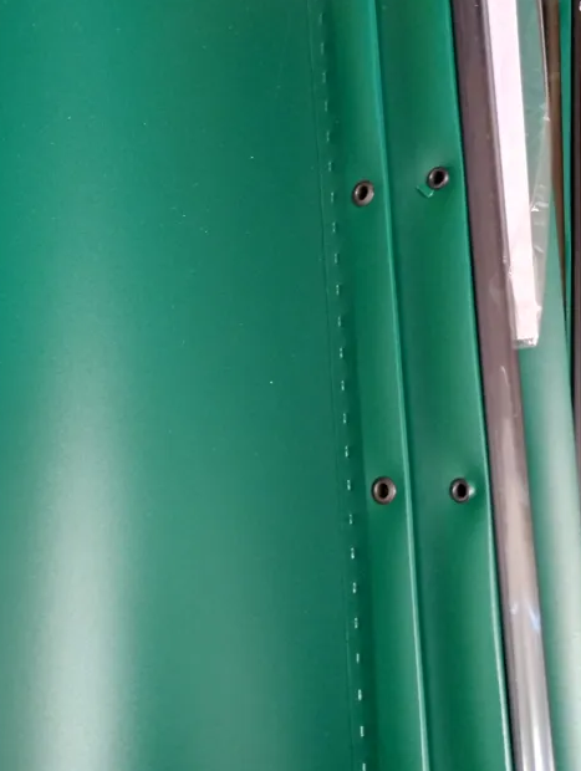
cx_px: 101
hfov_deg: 29.5
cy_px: 399
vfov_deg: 39.6
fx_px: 1071
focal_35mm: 48
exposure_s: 1/25
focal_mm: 4.27
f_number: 1.8
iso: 1134
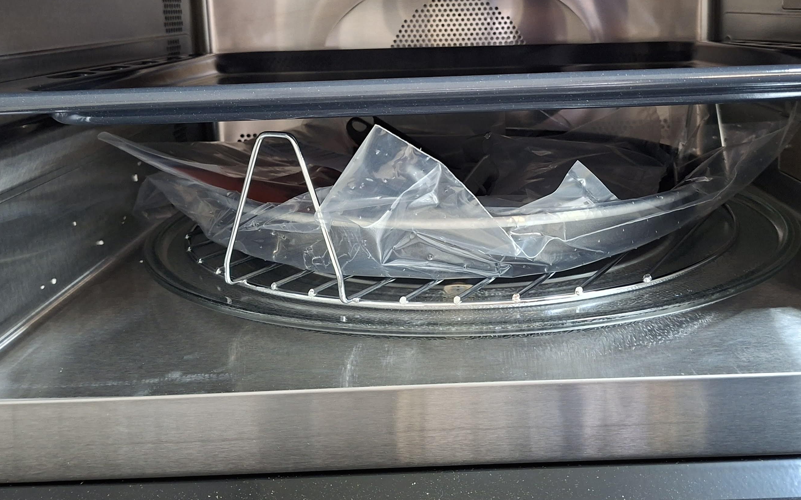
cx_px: 450
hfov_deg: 52.6
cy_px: 118
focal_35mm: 37
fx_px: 808
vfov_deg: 33.7
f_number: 1.8
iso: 400
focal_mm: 5.54
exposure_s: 1/25
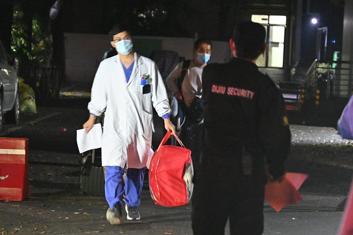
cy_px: 124
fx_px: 1941
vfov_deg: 6.9
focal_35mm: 198
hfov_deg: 10.4
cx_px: 218
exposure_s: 1/25
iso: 8000
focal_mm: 130
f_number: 6.3
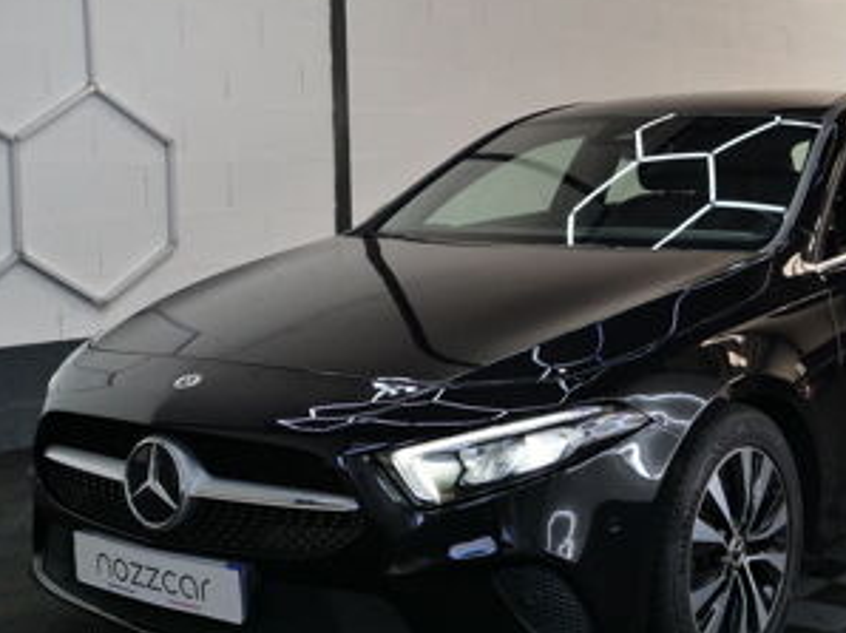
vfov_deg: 25.2
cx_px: 559
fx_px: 1416
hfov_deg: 33.0
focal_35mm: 58
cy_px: 309
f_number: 3.2
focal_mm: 18
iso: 250
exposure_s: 1/60
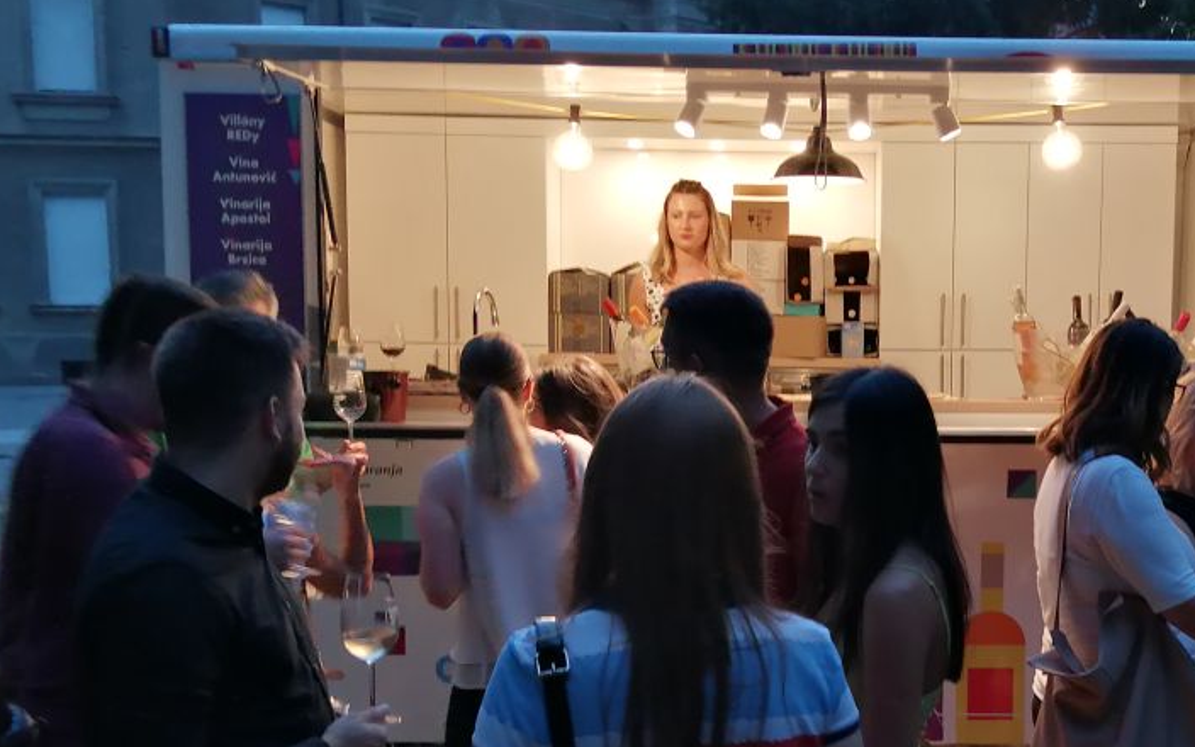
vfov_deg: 27.2
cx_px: 813
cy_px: 509
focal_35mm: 47
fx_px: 1531
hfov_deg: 42.0
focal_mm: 3.64
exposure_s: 1/33.3
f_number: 1.8
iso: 160
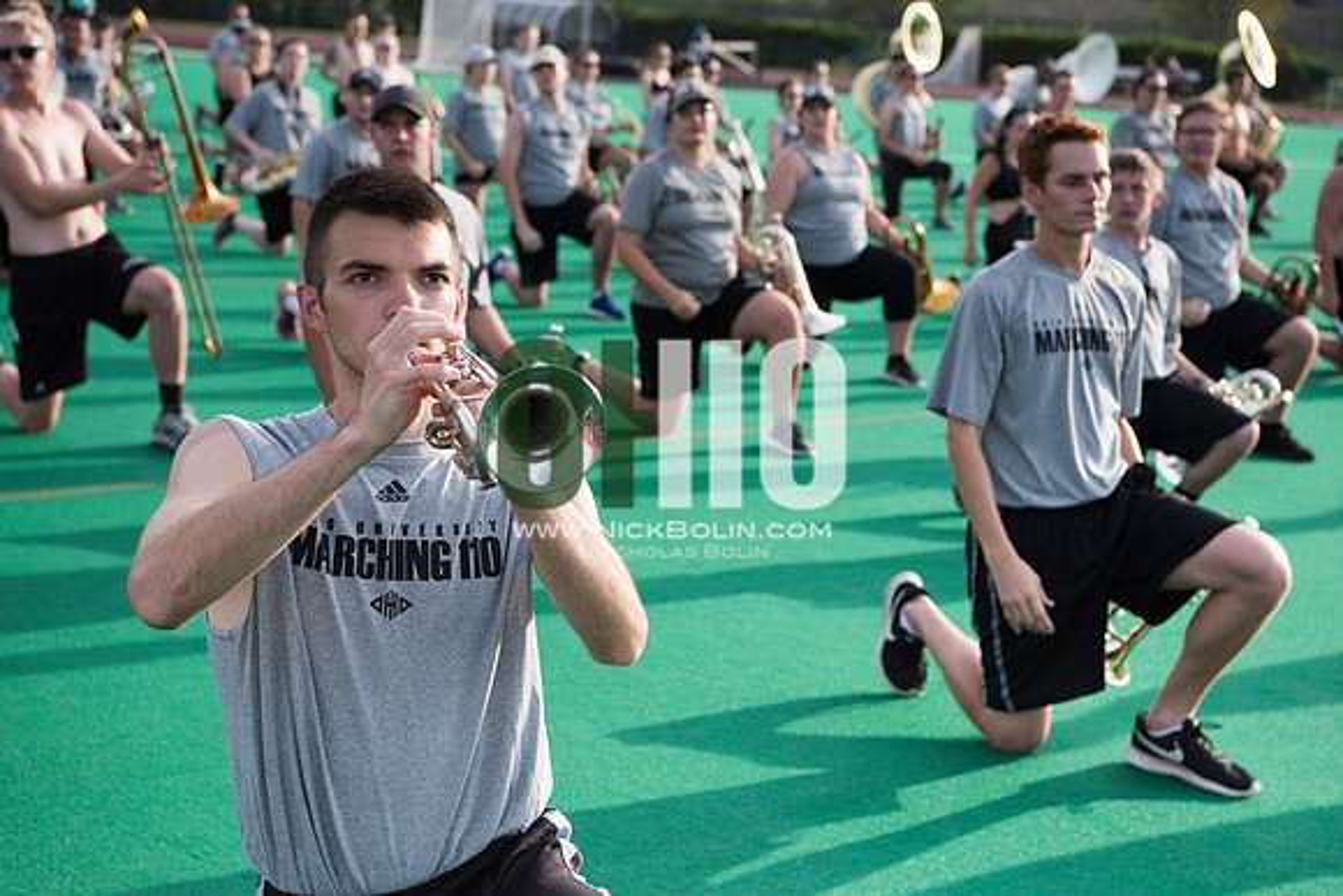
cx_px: 672
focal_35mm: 70
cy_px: 448
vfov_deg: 19.5
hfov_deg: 28.8
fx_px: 2612
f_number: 5.6
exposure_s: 1/4000
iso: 800
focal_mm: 70
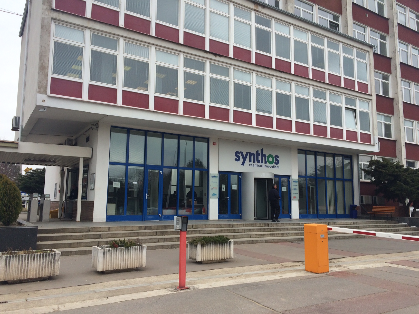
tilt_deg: +5.3
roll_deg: -0.2
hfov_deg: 61.7
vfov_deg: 48.2
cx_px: 210
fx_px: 351
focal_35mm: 29
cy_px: 157
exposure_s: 1/873
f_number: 2.2
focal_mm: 4.15
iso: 32
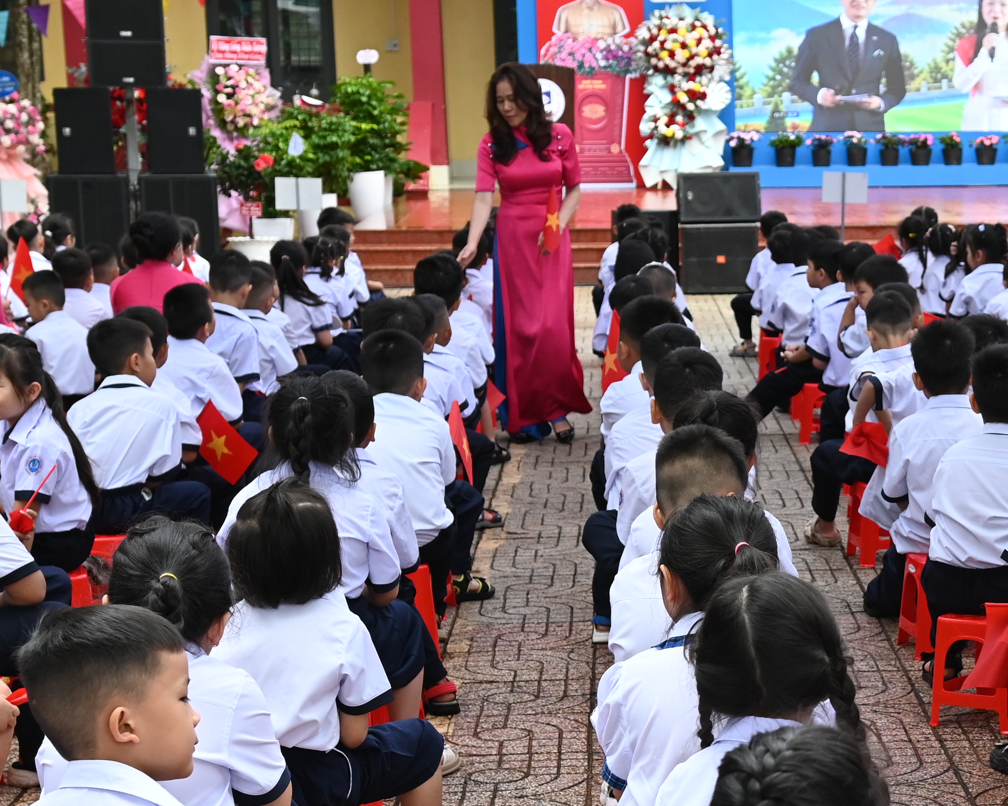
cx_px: 964
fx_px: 2745
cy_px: 635
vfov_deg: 16.6
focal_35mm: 92
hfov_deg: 20.3
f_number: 3.5
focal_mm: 26
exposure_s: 1/250
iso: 400
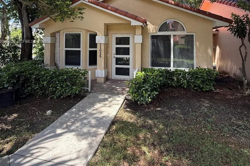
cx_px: 122
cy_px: 42
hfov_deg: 84.0
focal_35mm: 20
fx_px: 139
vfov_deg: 58.7
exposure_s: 1/370
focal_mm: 2.22
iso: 64
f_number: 2.2
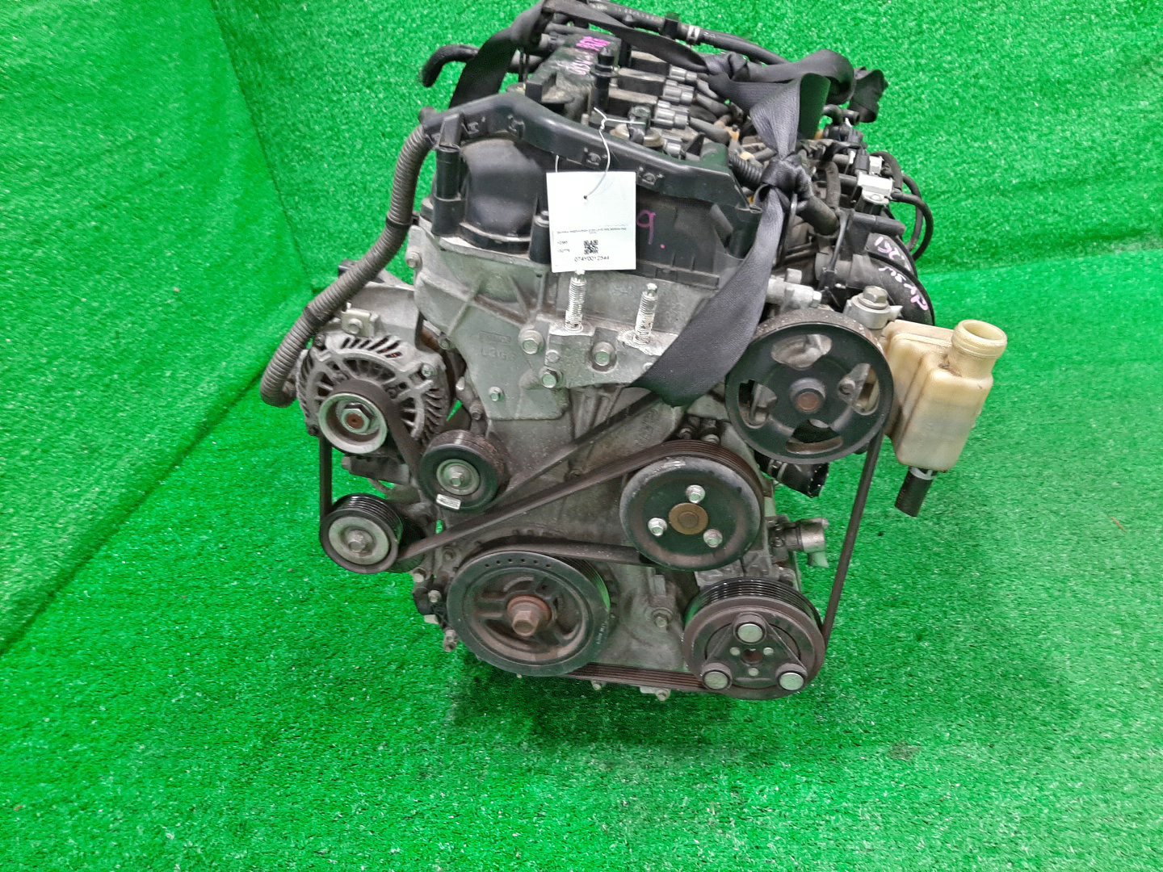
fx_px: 874
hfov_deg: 67.3
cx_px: 582
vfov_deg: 53.1
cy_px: 436
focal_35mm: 26
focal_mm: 3.93
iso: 167
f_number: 1.7
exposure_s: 1/33
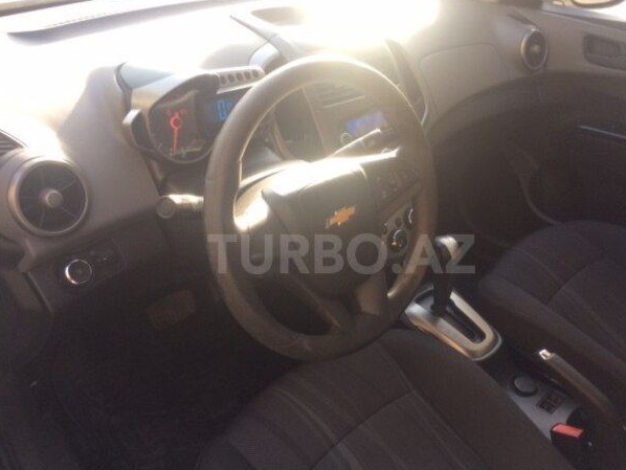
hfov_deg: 56.7
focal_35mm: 32
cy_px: 254
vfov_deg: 44.2
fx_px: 579
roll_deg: -2.3
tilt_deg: -35.4
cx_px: 341
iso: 40
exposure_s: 1/100
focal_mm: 4.15
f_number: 2.2
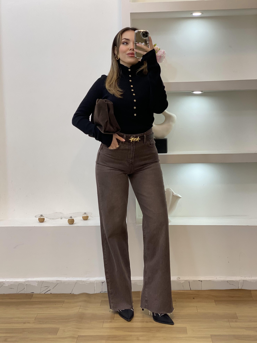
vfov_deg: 36.8
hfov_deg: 28.0
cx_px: 128
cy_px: 172
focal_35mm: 52
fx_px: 515
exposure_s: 1/100
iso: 80
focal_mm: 6
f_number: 2
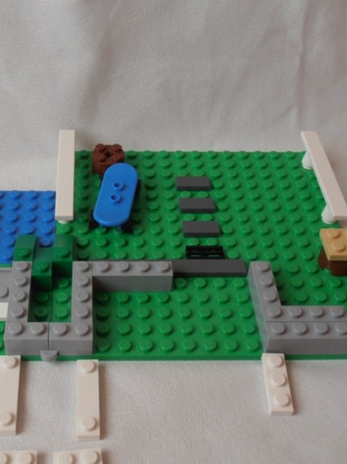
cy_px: 250
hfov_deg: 25.9
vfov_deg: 34.3
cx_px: 99
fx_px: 749
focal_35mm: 56
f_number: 3.9
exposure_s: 1/80
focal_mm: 6.61
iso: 80
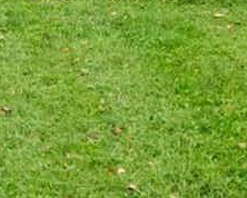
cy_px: -151
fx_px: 1778
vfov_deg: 6.3
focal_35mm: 243
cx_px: 59
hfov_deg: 7.9
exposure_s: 1/500
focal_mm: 18
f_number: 5.6
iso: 800
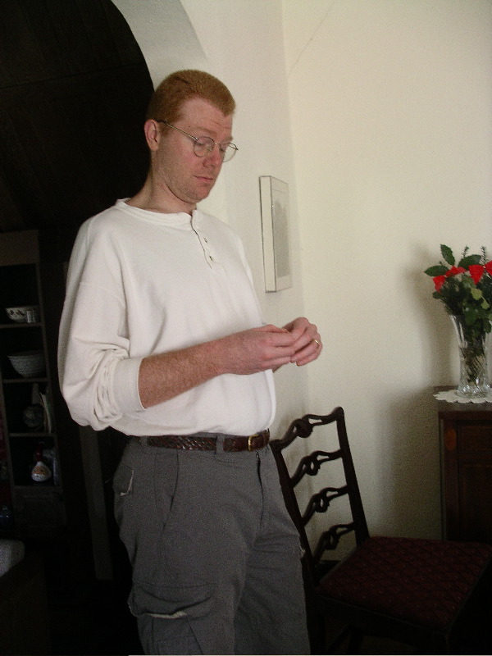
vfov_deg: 50.1
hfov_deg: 38.7
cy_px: 328
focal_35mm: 37
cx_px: 246
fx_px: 701
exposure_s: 1/40
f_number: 2.8
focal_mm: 7.8
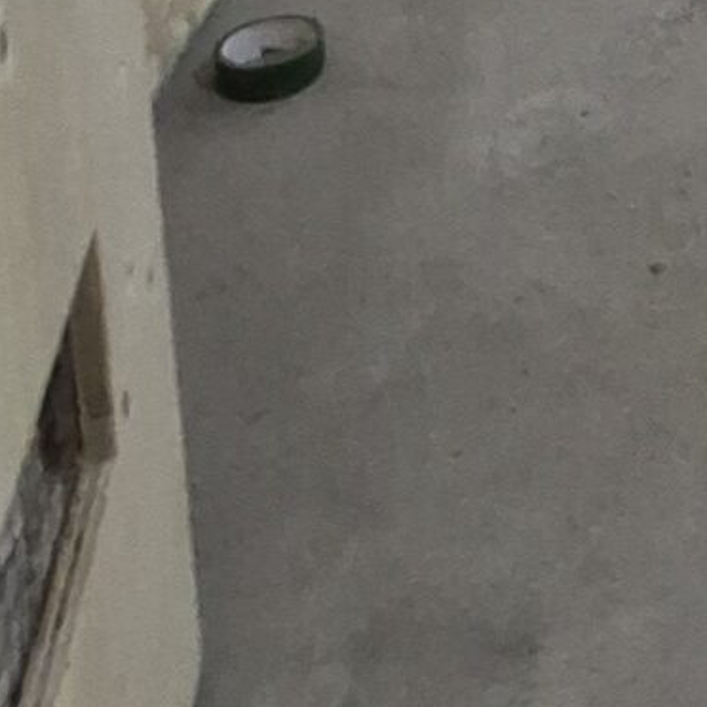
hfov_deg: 16.5
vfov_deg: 17.4
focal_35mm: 79
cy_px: -601
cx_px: 1422
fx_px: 1825
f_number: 2.2
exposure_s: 1/60
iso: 800
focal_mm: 1.74
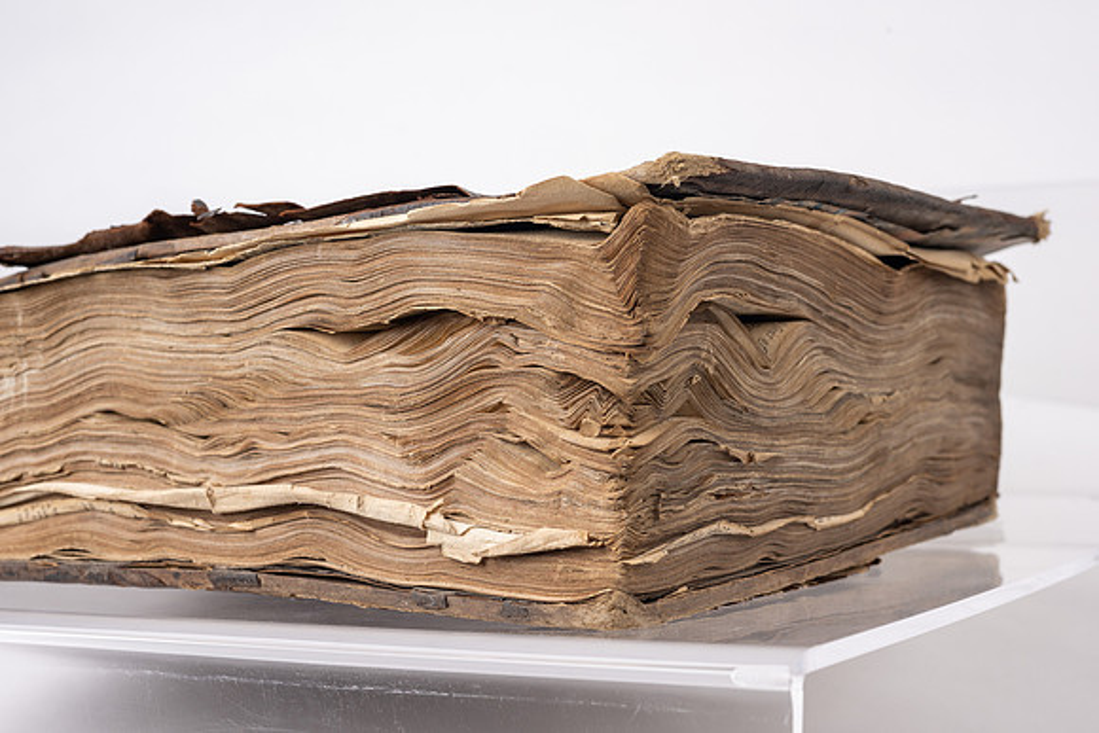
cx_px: 550
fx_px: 1832
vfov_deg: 22.6
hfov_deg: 33.4
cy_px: 366
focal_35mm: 60
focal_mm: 60
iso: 100
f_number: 13
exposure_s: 1/125
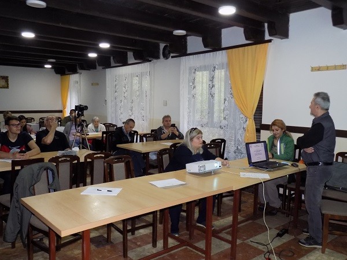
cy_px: 130
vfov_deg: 46.8
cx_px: 174
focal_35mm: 30
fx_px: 301
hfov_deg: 60.0
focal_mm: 5.3
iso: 360
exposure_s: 1/30
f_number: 3.3
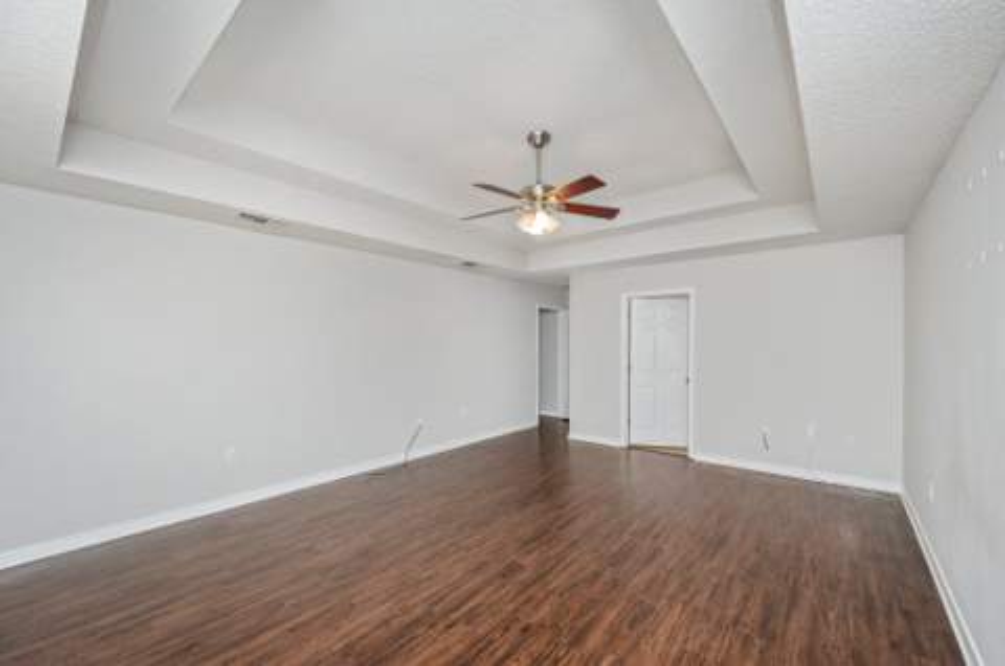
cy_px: 333
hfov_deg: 104.4
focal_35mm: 14
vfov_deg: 81.0
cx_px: 502
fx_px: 390
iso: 500
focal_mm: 14
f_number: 7.1
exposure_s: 1/60
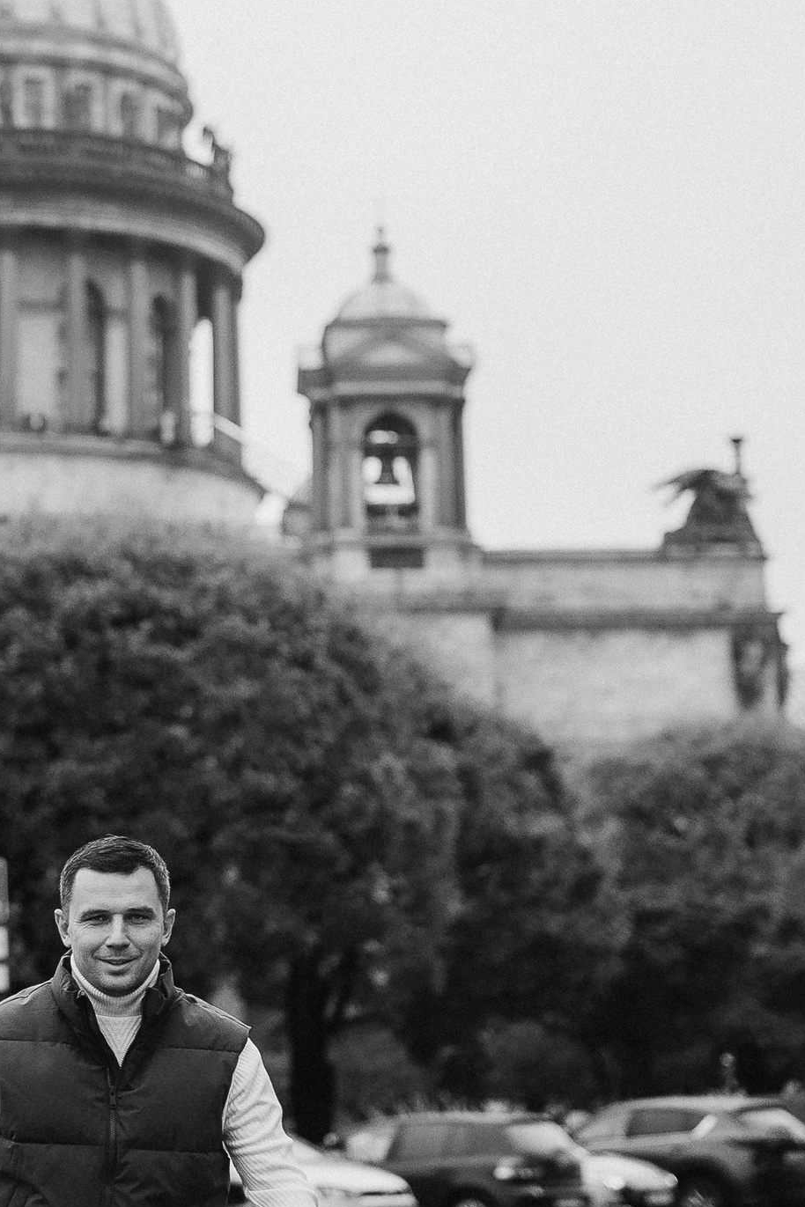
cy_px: 339
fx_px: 3287
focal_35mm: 98
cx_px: -67
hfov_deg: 13.7
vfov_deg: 20.7
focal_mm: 35
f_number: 1.4
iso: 800
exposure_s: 1/6400
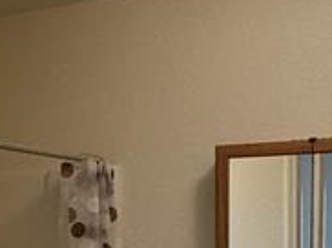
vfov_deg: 18.3
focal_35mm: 77
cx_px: 16
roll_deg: +1.0
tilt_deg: -3.4
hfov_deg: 24.4
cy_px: 281
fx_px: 738
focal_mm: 2.22
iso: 160
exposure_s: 1/120
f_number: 2.2
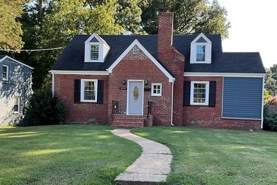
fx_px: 292
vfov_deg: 34.9
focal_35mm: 38
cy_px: 116
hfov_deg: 50.6
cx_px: 156
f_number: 1.8
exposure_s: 1/193
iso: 16
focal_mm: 3
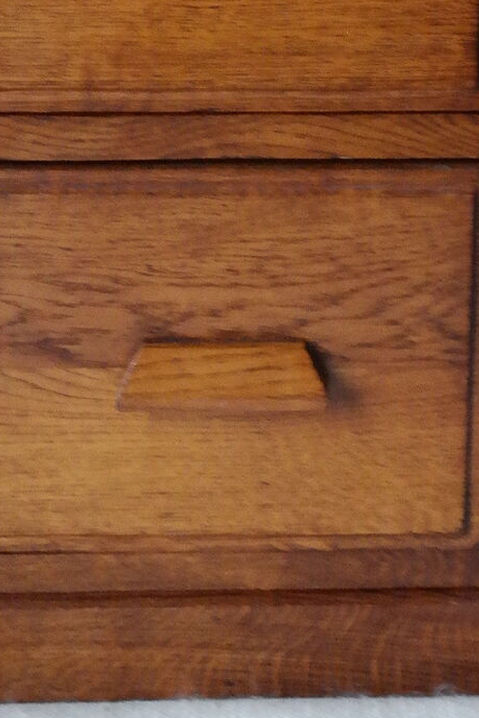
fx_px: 1816
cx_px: 309
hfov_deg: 15.0
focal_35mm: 91
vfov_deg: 20.6
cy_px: -187
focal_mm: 24
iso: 3200
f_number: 5.6
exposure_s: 1/30
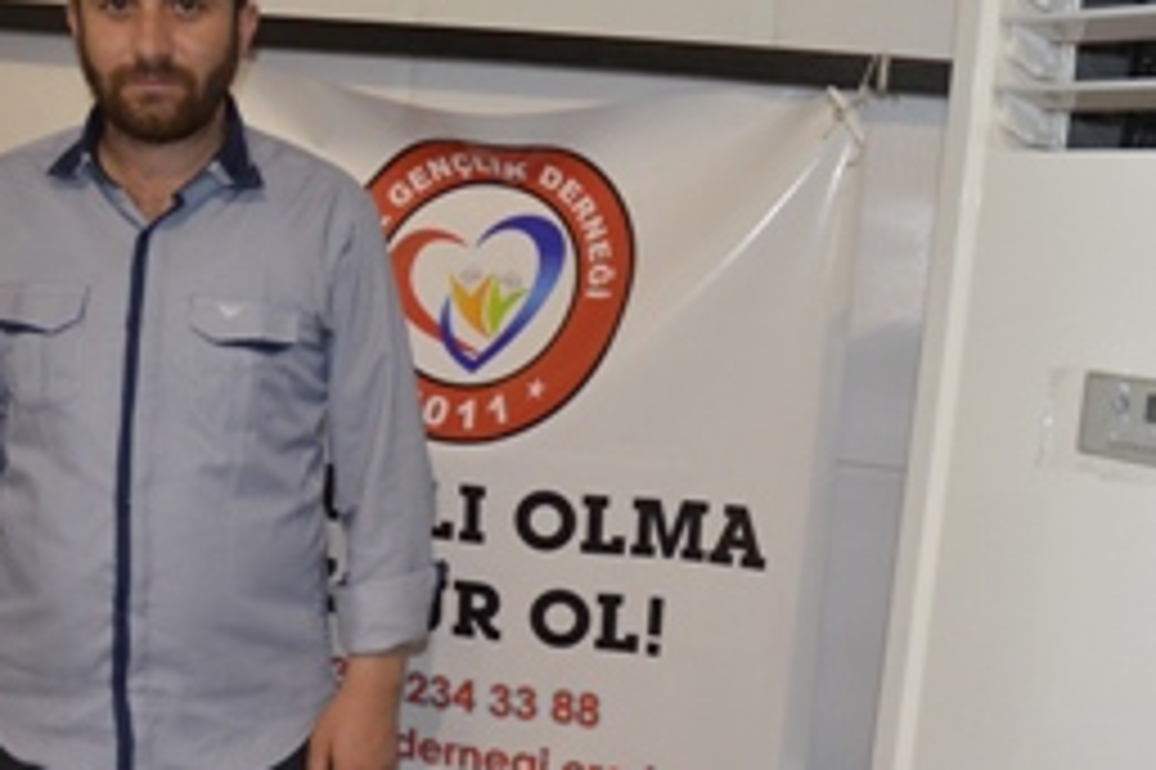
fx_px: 1508
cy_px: 471
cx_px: 589
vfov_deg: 28.5
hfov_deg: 41.9
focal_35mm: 47
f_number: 3.5
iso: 1600
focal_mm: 18
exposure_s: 1/60
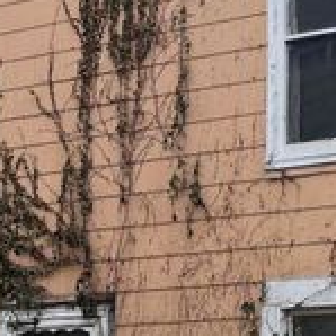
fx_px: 1131
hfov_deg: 15.8
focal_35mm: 103
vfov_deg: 16.8
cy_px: 233
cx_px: 471
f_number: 1.6
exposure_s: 1/1422
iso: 50
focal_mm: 5.1
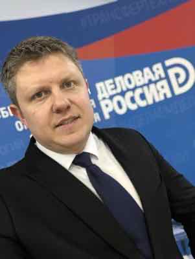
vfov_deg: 56.8
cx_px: 98
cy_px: 130
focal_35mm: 32
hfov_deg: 44.2
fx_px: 240
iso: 160
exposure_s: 1/33
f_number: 2.2
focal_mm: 2.87
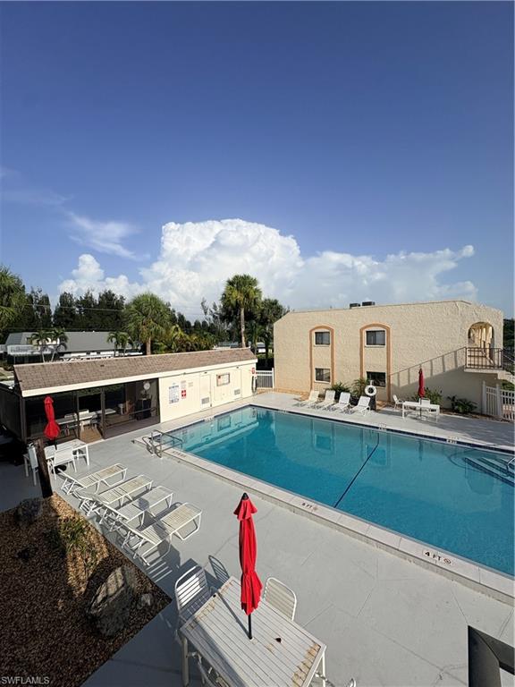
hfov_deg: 85.7
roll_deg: +1.2
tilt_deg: -1.8
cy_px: 344
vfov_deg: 102.1
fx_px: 278
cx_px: 258
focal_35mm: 14
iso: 50
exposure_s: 1/4926
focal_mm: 2.22
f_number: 2.2
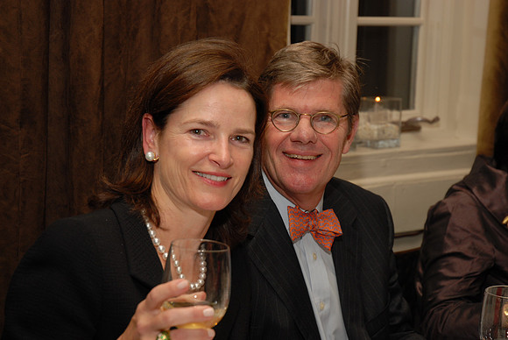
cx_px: 254
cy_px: 170
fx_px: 1102
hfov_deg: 26.0
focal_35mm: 78
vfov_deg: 17.5
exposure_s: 1/60
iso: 200
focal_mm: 52
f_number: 5
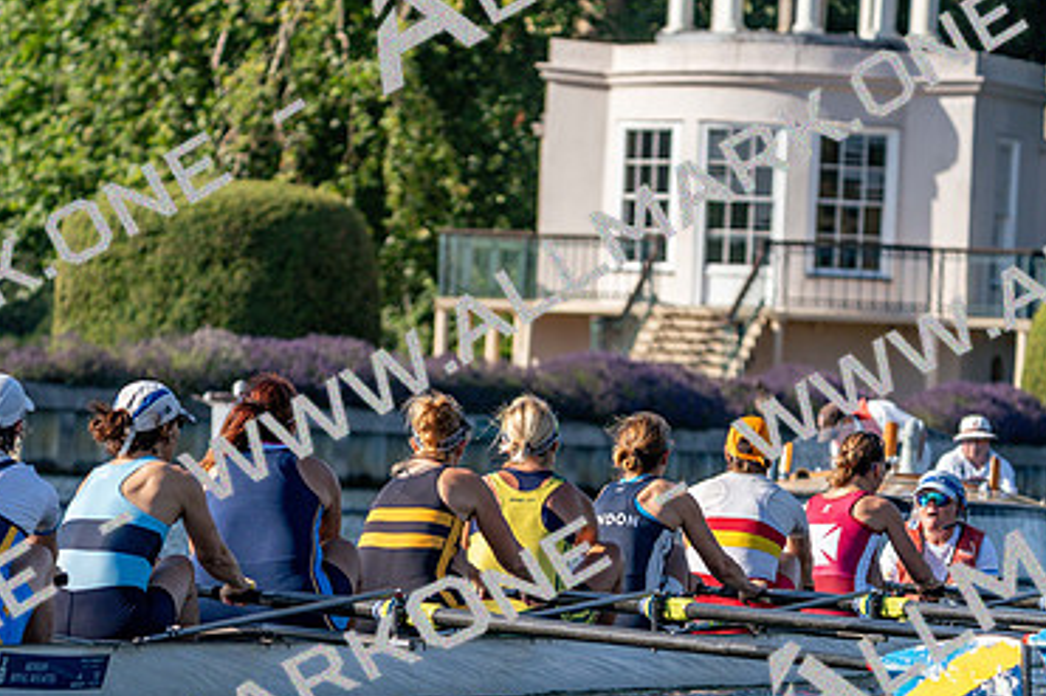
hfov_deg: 6.6
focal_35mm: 313
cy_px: 509
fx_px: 9090
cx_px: 527
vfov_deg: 4.4
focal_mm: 200
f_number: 5.6
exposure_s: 1/1600
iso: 250
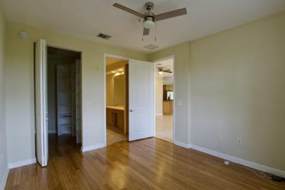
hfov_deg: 91.4
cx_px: 151
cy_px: 99
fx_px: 139
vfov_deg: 68.7
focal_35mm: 18
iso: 800
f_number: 4
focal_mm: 11
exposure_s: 1/160
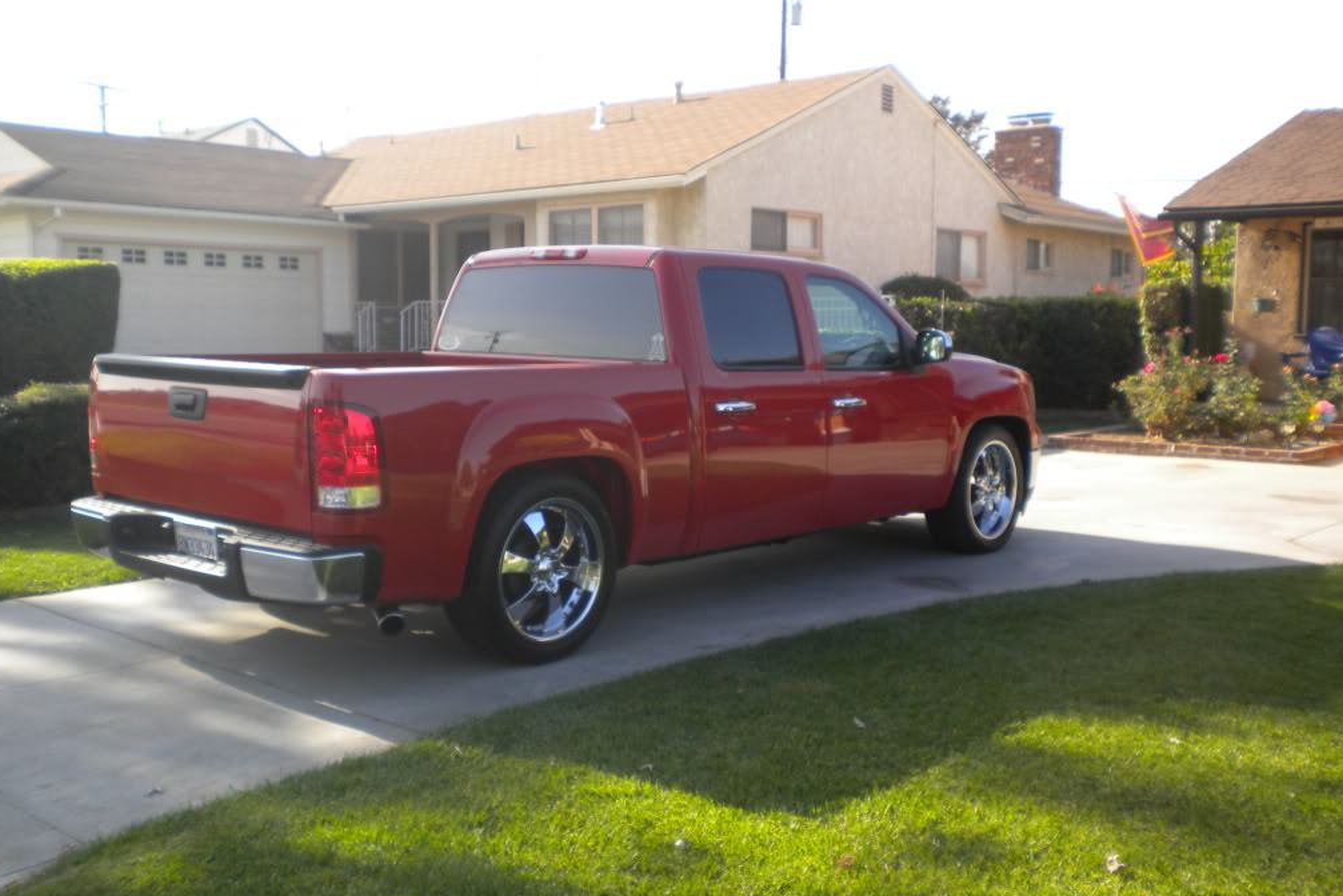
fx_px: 1381
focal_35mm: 37
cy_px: 459
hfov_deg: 51.9
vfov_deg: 36.0
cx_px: 664
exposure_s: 1/165
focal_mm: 6.3
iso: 80
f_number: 4.6
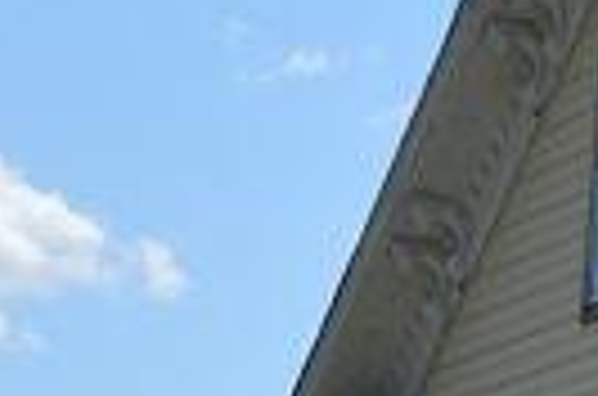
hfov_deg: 7.1
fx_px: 3828
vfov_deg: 5.8
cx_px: 2226
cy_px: 639
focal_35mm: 231
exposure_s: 1/200
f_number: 10
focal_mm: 20
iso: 100
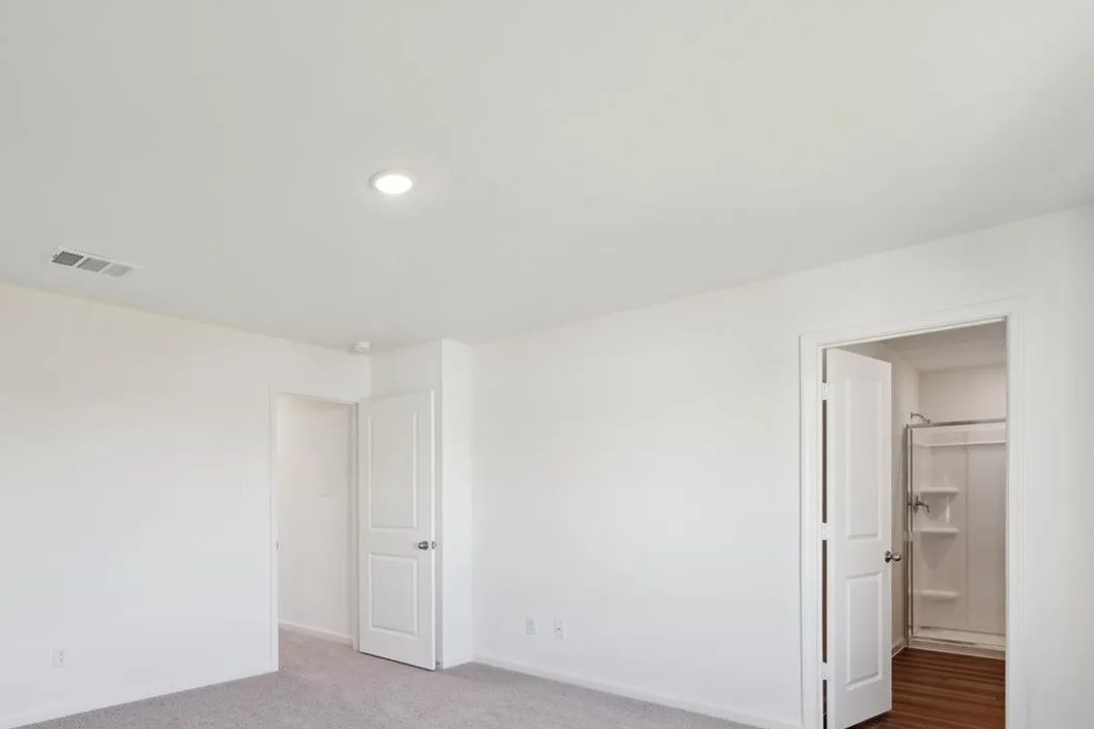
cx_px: 388
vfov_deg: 58.0
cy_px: 492
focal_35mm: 21
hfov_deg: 79.2
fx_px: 638
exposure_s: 1/13
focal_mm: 14
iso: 160
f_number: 8
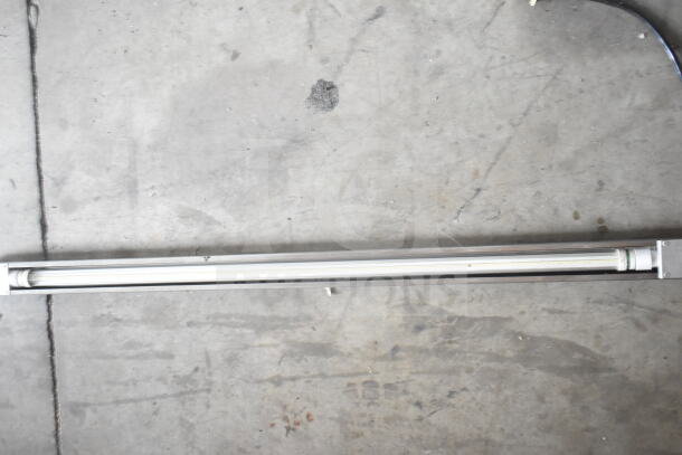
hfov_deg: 53.1
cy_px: 228
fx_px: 682
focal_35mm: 36
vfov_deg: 36.9
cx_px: 341
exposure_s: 1/40
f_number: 4
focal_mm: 24
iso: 3200
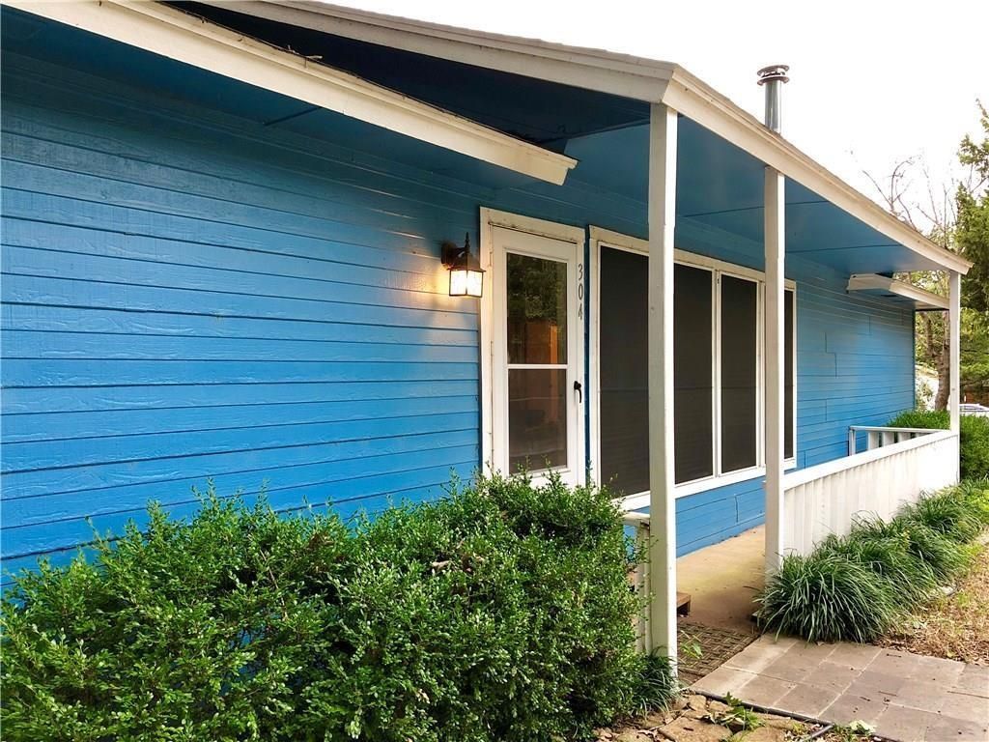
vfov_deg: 49.7
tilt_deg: +0.6
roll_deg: +0.2
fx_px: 800
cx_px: 494
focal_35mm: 28
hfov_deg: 63.4
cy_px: 371
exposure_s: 1/30
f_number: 1.8
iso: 32
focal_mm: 4
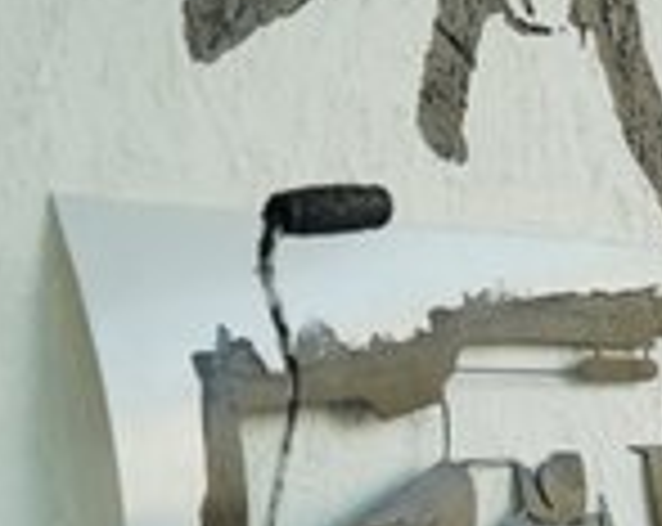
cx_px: 721
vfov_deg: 8.5
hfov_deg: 10.7
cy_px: 564
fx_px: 3500
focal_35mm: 179
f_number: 4.5
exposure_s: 1/160
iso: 250
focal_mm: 70
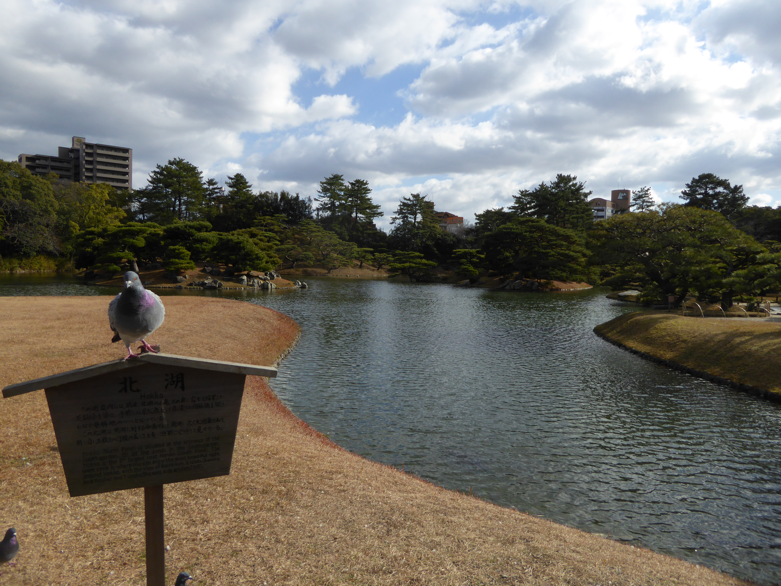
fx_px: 564
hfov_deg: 69.4
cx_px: 390
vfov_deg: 54.9
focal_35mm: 25
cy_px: 293
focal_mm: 4.3
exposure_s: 1/1300
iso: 100
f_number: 3.3
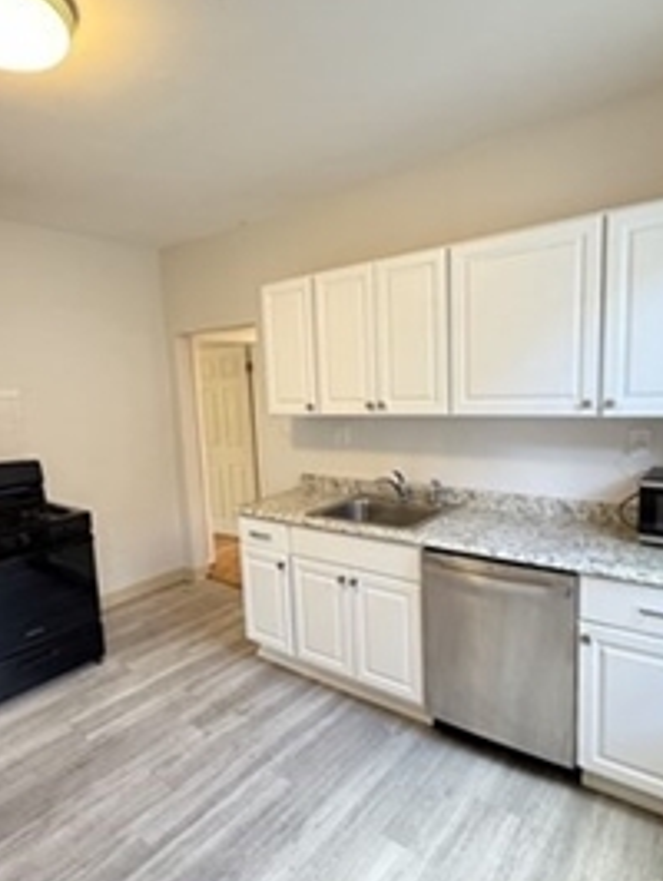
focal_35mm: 21
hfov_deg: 63.4
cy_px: 459
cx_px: 302
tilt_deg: -6.6
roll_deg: +2.6
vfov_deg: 78.9
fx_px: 535
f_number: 2.2
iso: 200
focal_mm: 2.22
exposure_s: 1/60
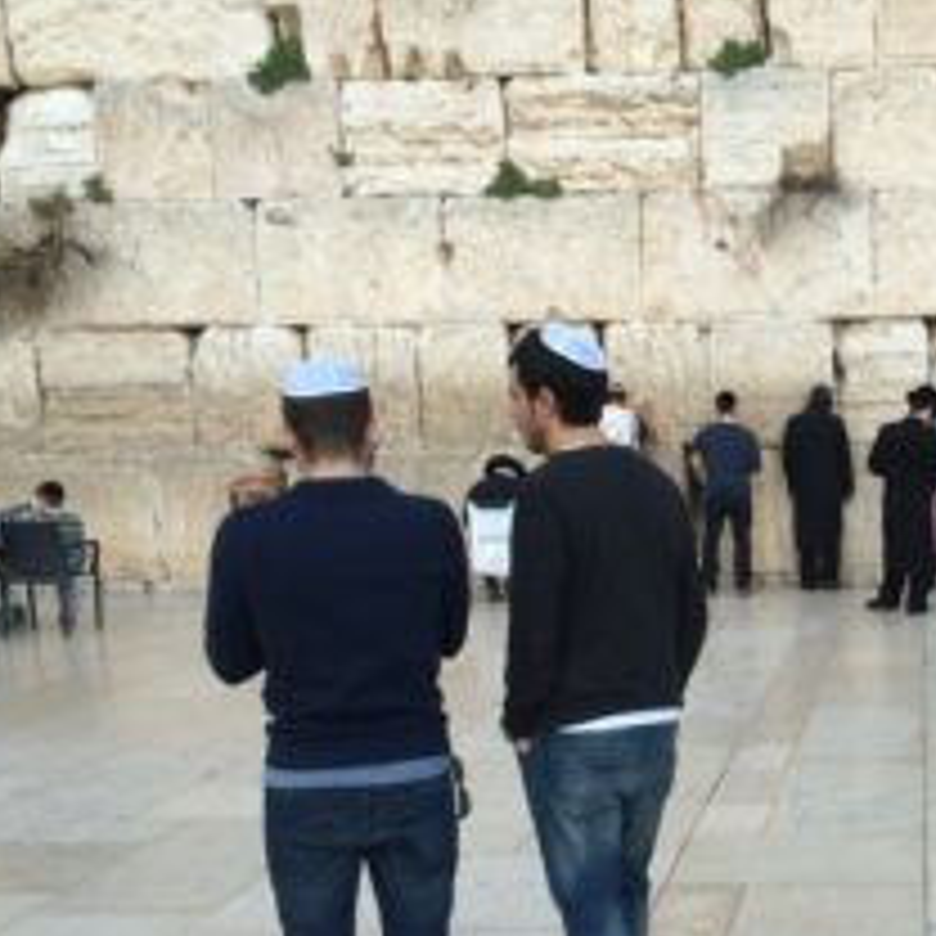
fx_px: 1560
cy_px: 657
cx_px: 873
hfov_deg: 31.5
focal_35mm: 51
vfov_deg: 33.0
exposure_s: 1/622
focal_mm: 4.12
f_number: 2.2
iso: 160
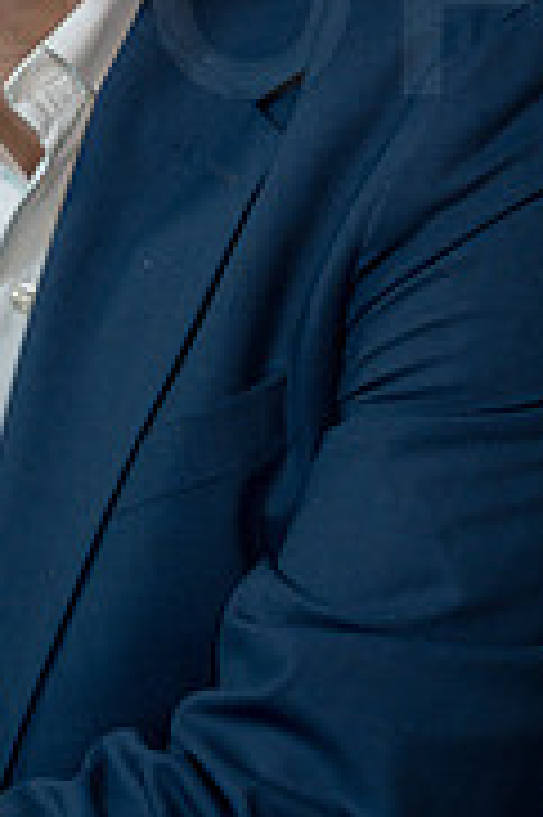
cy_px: 0
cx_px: -9
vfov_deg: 8.0
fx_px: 5825
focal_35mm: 257
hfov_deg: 5.3
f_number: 5
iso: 250
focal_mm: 104
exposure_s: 1/100
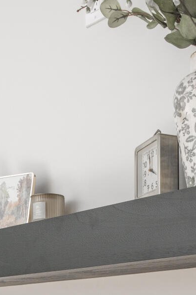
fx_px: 605
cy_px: 324
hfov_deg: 18.3
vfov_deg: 25.4
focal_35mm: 74
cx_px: 146
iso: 400
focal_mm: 22
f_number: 9
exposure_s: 1/250
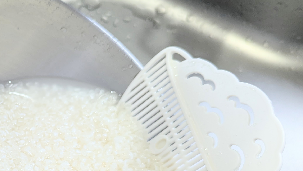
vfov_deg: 22.7
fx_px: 418
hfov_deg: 36.7
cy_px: 140
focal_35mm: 52
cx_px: 17
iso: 107
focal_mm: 6.81
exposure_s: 1/50
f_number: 1.85
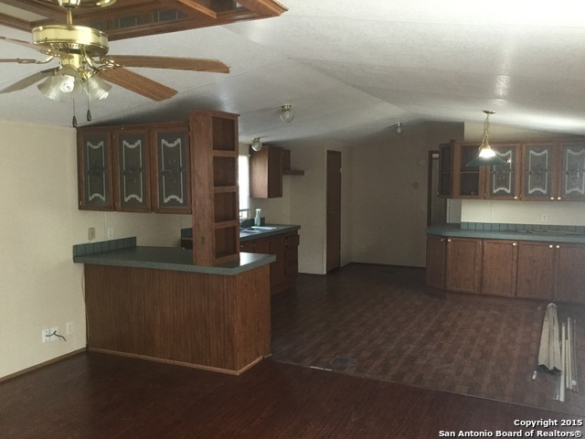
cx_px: 292
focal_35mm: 31
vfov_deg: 45.4
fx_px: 524
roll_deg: -1.2
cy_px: 220
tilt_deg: -4.9
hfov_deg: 58.4
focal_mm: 3.3
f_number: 2.4
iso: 125
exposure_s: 1/30
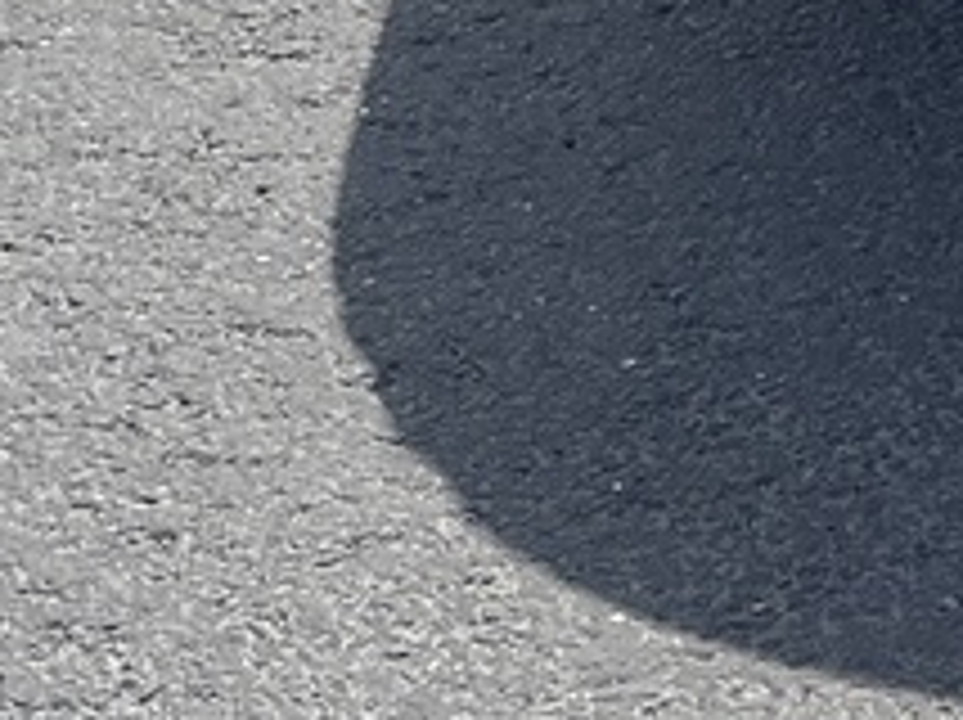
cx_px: 1782
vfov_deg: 7.6
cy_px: -1305
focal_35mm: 175
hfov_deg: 10.6
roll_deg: +1.8
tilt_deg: -9.1
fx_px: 4863
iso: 50
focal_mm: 5.1
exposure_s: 1/4651
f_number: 1.6
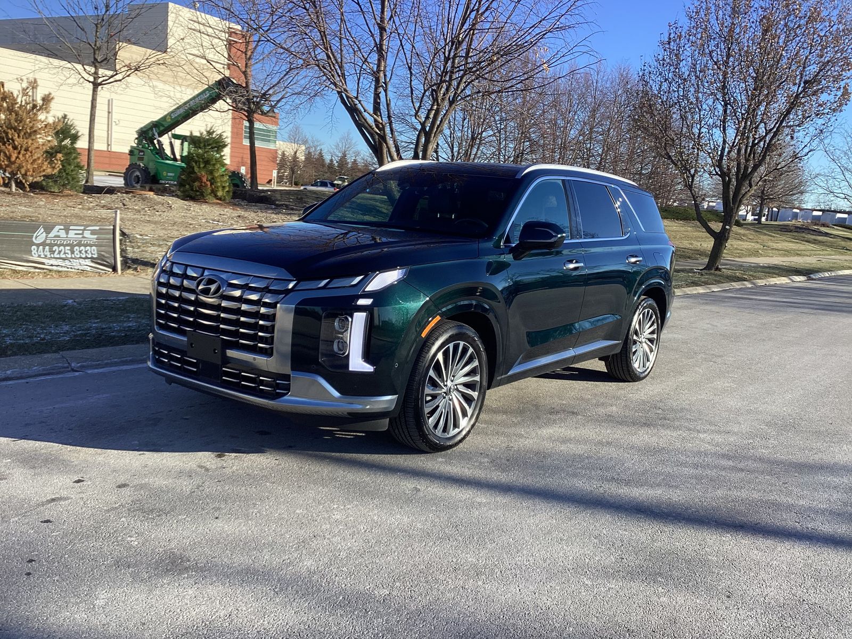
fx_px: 763
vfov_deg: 45.4
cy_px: 320
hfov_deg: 58.4
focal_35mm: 31
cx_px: 426
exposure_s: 1/747
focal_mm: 3.3
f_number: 2.4
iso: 25
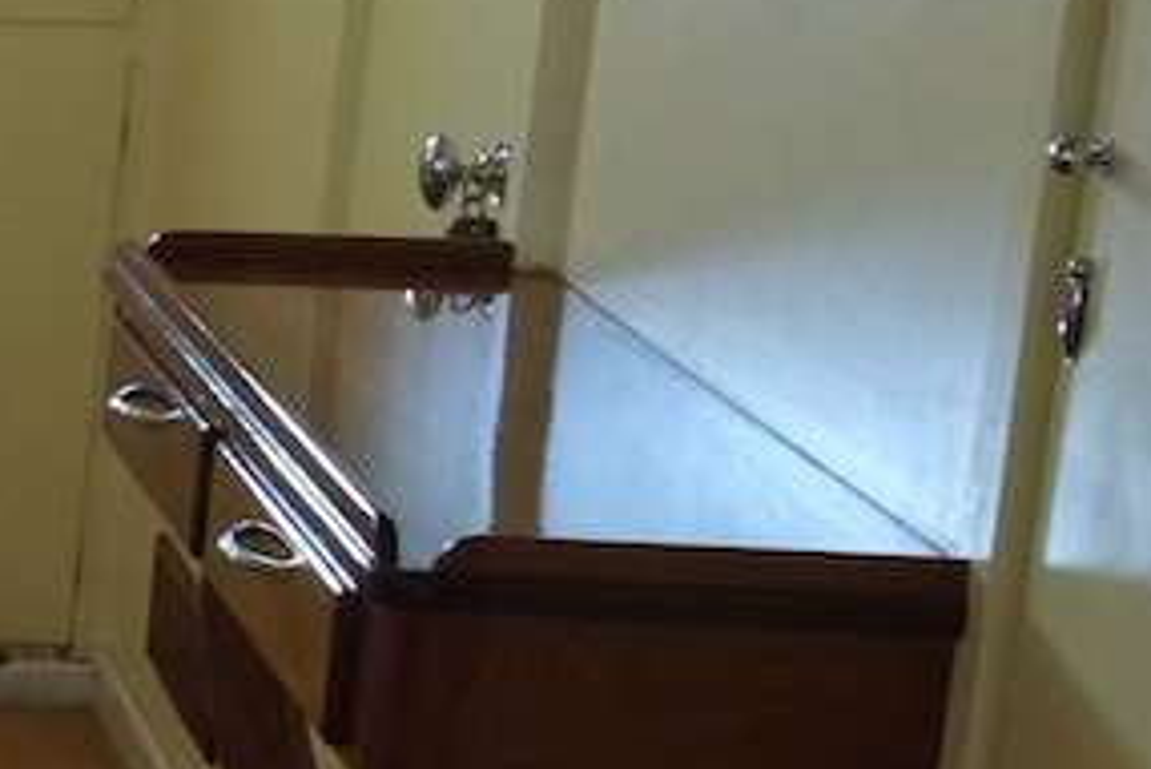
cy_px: 407
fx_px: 3806
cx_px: -1807
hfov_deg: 12.5
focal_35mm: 119
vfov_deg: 11.5
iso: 1600
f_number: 5.6
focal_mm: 14
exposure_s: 1/30
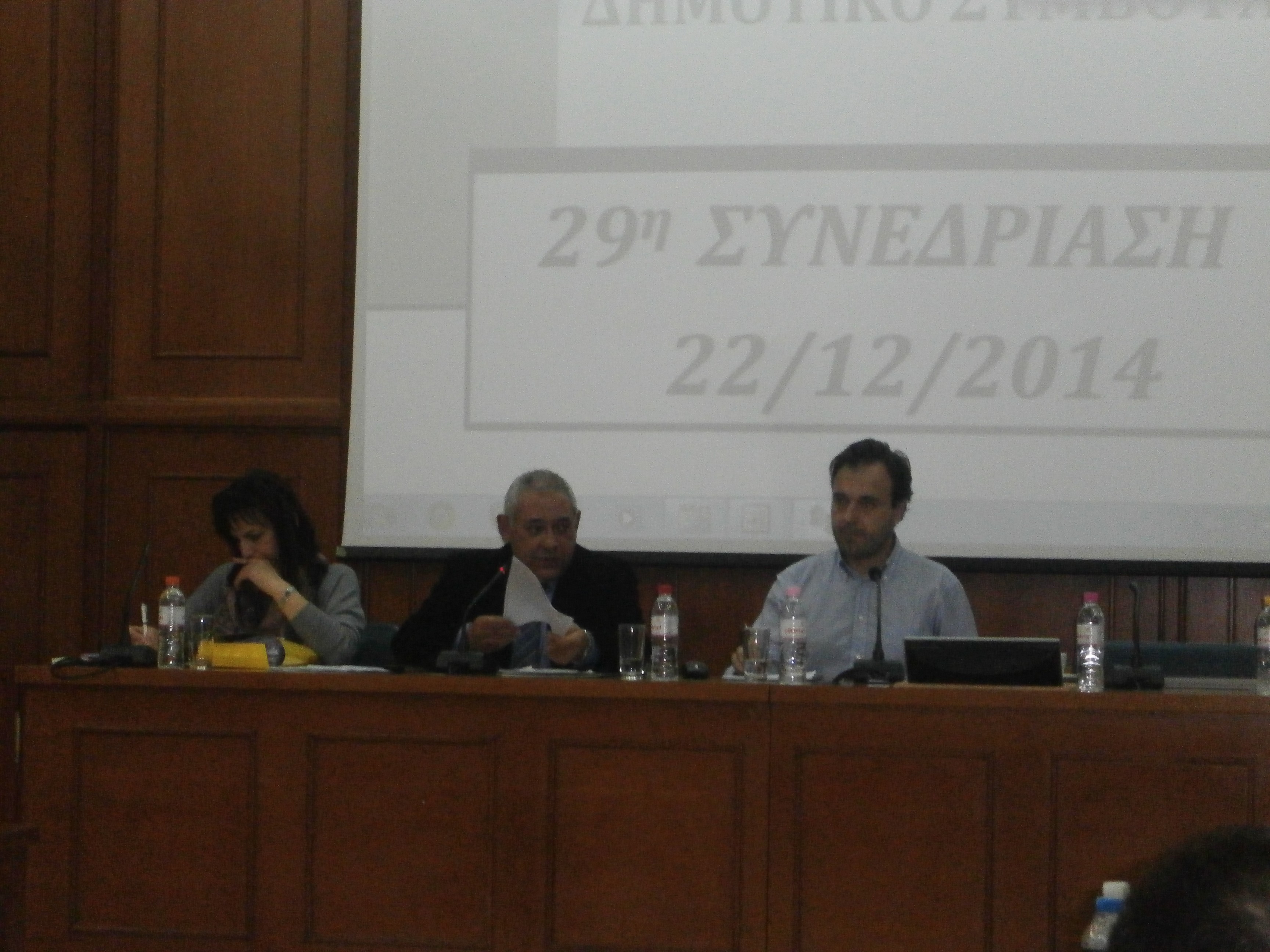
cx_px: 635
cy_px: 476
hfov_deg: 19.4
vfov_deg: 14.6
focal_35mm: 101
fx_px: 3706
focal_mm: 17.8
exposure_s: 1/80
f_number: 5.4
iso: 640
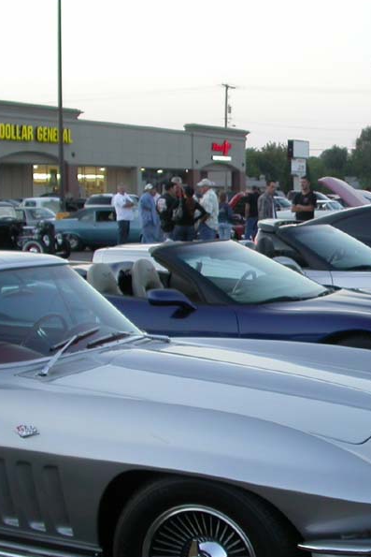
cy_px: 331
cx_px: 378
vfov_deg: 29.6
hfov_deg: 19.4
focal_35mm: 68
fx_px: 1050
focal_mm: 7.85
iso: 100
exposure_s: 1/59.3
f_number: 3.3
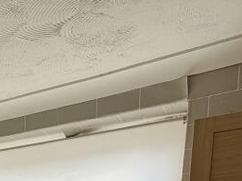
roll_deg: +1.1
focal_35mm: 56
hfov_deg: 24.6
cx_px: -140
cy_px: 293
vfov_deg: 20.9
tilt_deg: -7.7
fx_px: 391
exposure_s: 1/121
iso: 50
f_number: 2.2
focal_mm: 2.22
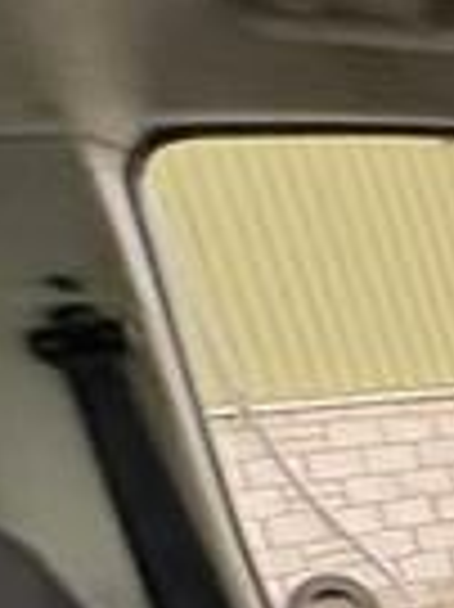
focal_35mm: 93
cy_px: 910
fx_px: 1629
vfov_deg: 18.7
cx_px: 1425
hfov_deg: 10.4
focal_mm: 2.22
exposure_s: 1/99
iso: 80
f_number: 2.2
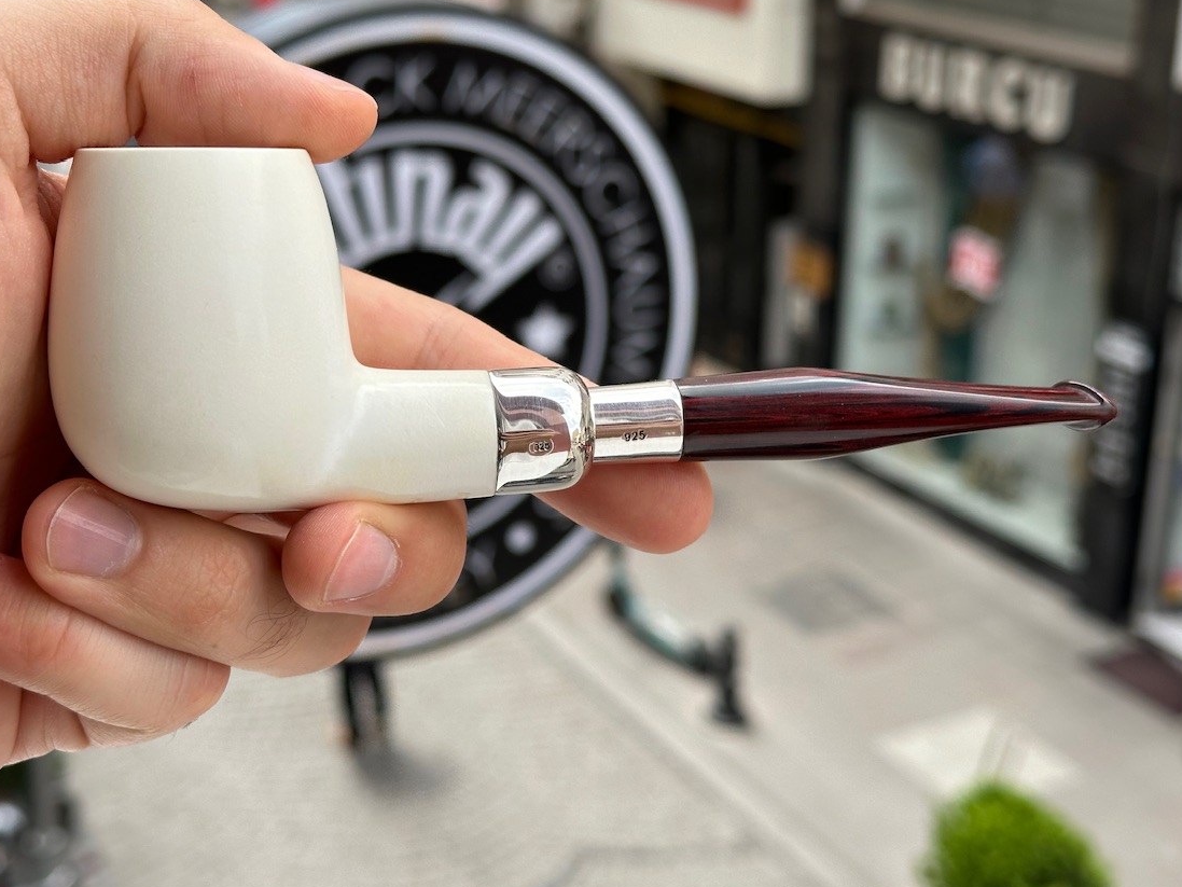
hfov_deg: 34.3
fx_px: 1912
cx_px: 556
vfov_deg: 26.1
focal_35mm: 56
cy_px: 376
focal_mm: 6.86
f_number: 1.78
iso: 64
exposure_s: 1/1085
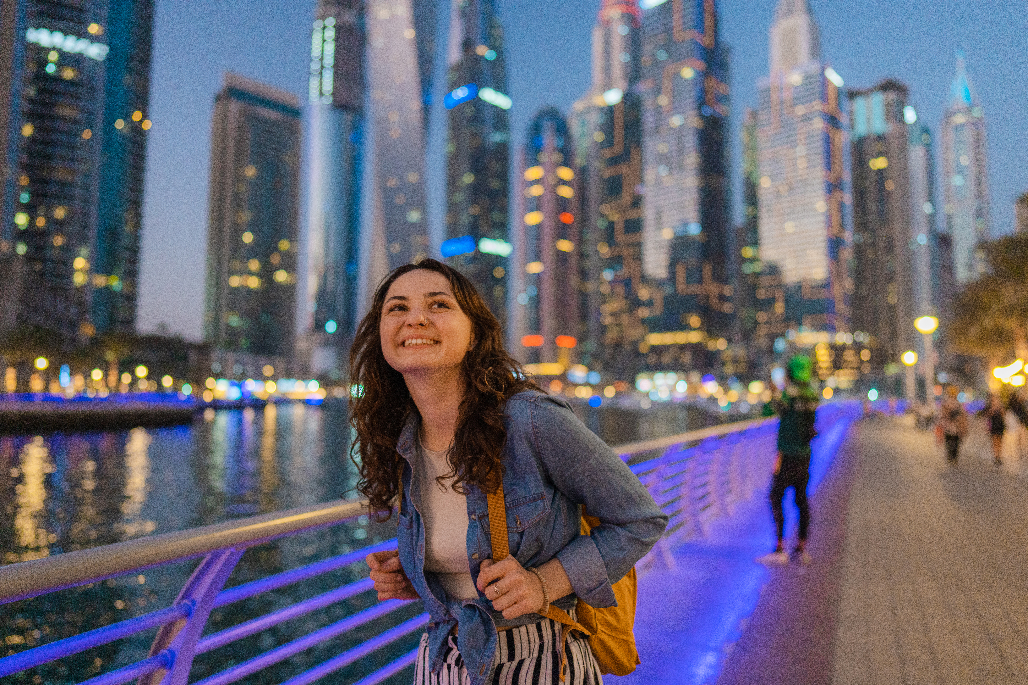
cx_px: 514
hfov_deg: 73.7
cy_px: 342
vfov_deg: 53.1
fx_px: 685
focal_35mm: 24
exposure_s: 1/100
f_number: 1.4
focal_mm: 24
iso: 2000
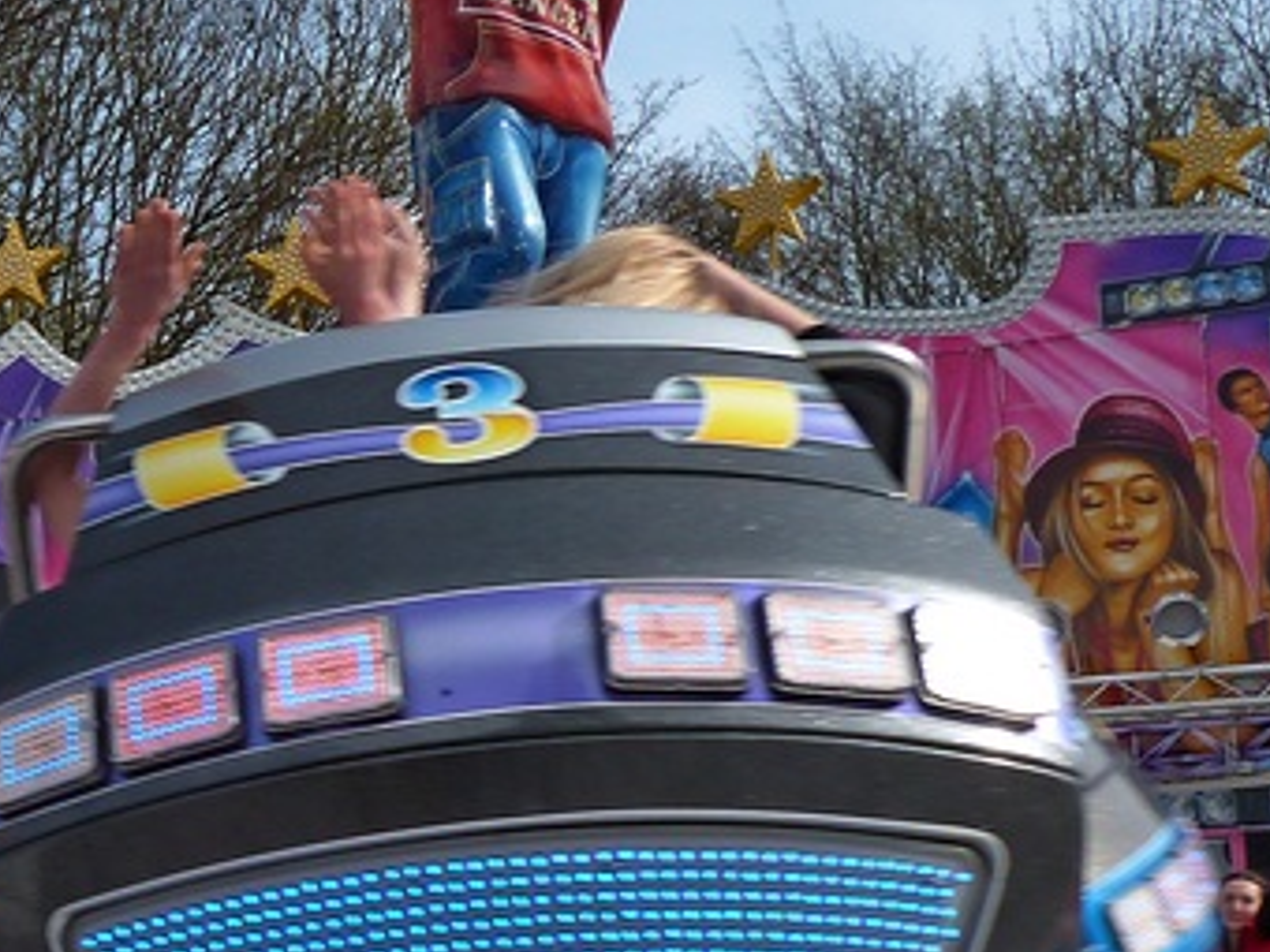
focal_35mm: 94
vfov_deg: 15.6
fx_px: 3449
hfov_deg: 19.2
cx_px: -396
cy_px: 788
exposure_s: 1/320
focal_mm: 5.6
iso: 100
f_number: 5.6
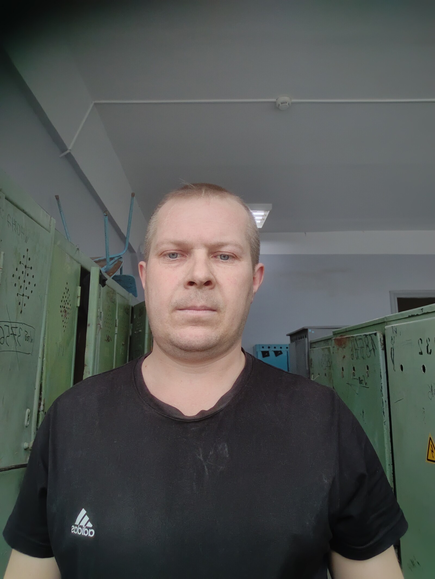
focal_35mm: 26
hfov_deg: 53.1
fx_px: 436
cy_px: 290
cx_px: 218
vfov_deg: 67.3
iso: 230
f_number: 2
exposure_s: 1/120
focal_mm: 2.76
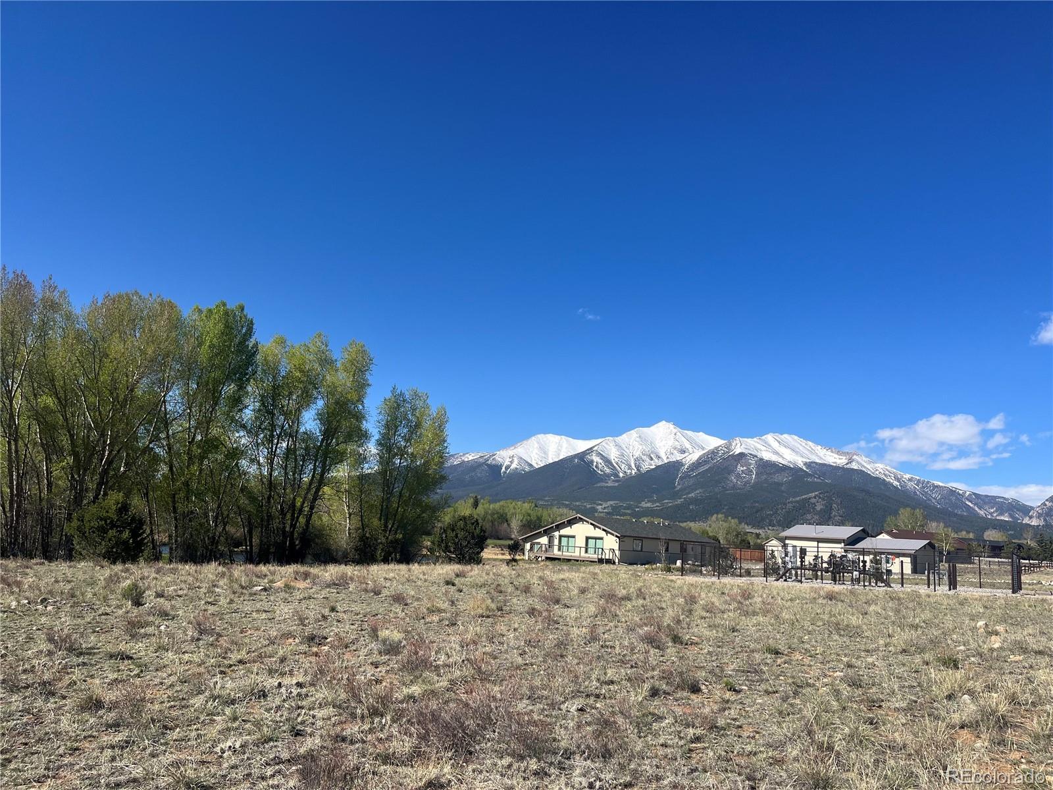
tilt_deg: +9.7
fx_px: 791
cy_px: 395
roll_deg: -3.8
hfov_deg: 67.3
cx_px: 526
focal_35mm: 26
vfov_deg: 53.1
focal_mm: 5.1
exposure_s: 1/3311
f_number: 1.6
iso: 50
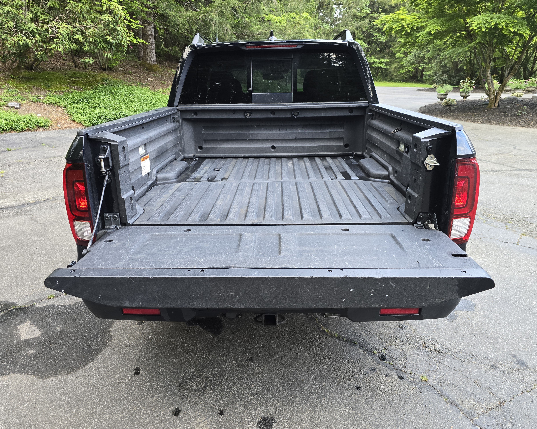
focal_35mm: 24
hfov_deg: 70.3
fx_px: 381
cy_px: 215
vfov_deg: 58.8
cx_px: 270
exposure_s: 1/180
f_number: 1.7
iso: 250
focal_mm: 6.3
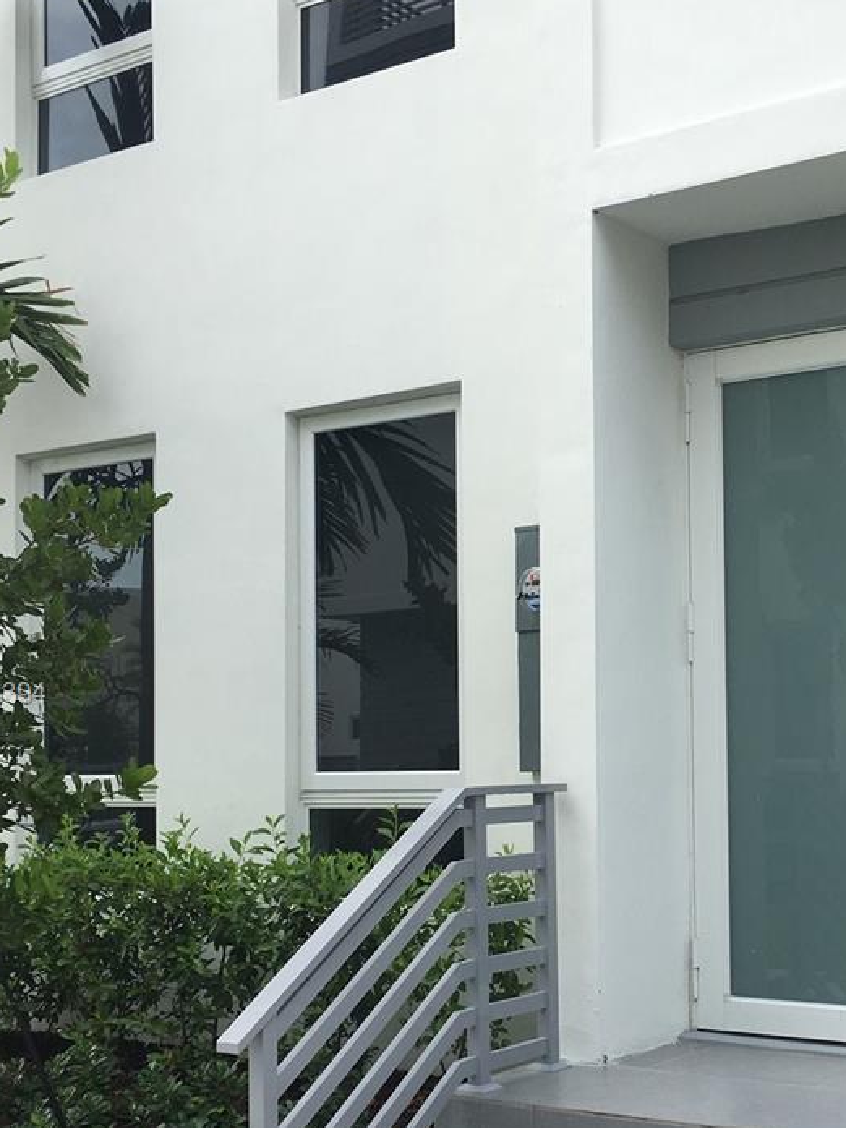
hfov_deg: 28.7
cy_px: 697
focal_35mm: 50
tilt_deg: +4.0
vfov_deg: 38.0
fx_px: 1629
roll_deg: +0.7
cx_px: 635
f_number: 2.2
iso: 25
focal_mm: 4.15
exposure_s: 1/610
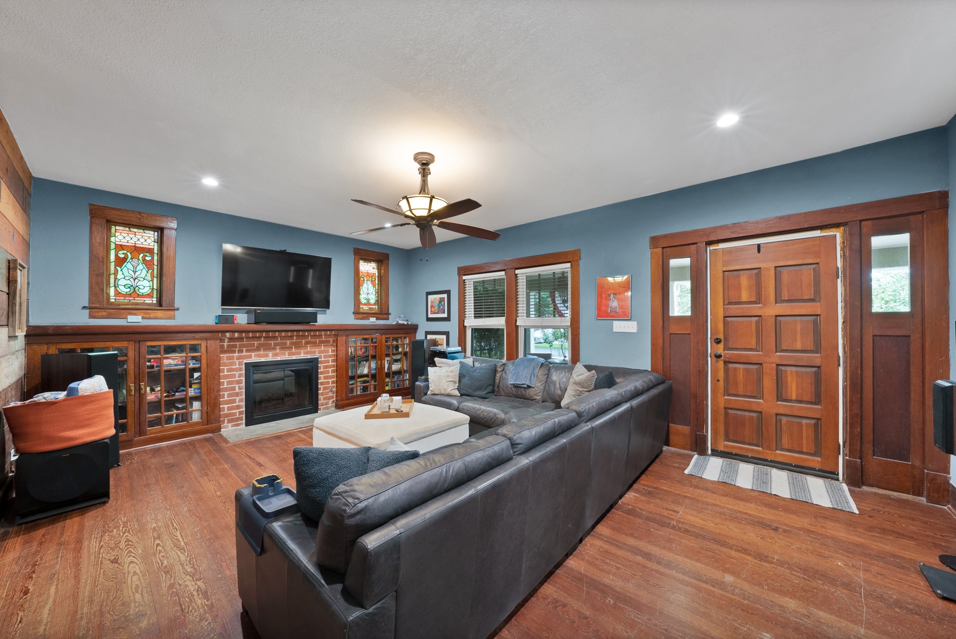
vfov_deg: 90.1
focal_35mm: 12
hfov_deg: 112.6
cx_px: 478
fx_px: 319
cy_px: 320
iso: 640
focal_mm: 12
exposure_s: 1.6
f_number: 9
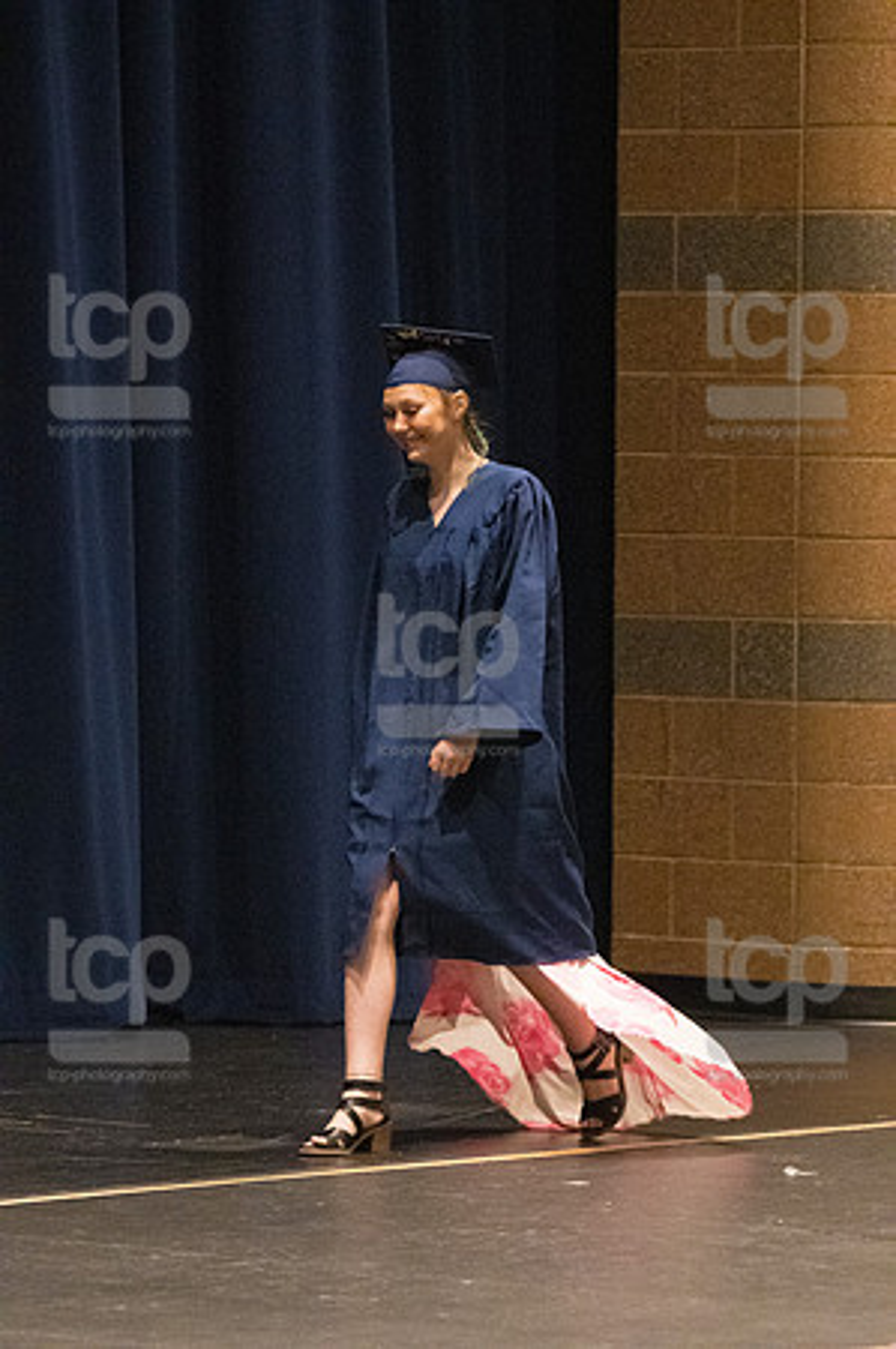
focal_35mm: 262
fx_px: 9803
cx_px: 448
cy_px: 674
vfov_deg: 7.9
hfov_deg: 5.2
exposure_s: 1/250
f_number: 4.5
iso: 8000
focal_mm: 175
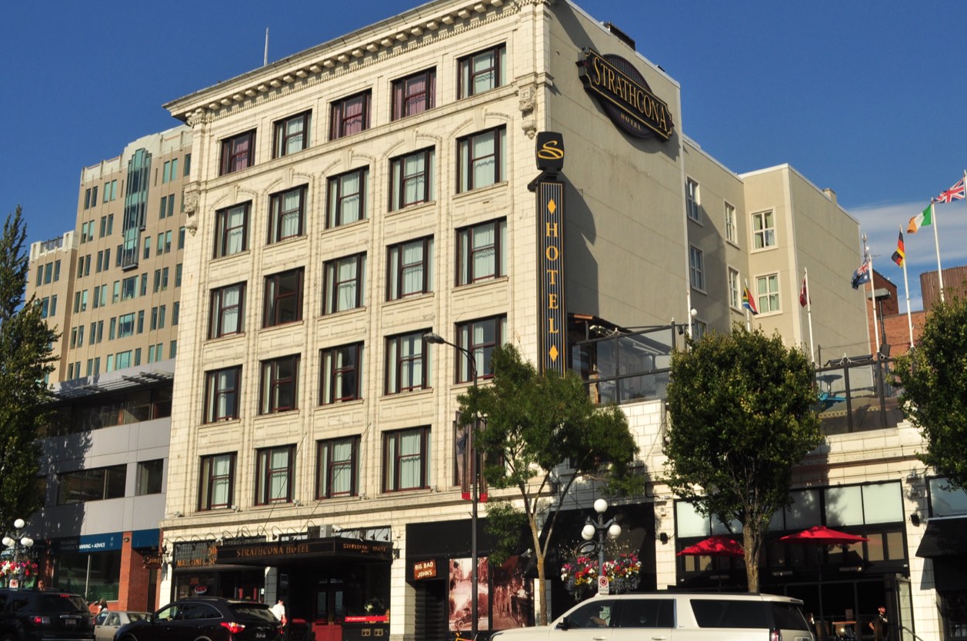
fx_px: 1126
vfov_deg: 31.8
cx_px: 555
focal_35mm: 42
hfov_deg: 46.3
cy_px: 291
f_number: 13
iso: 200
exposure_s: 1/640
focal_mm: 22
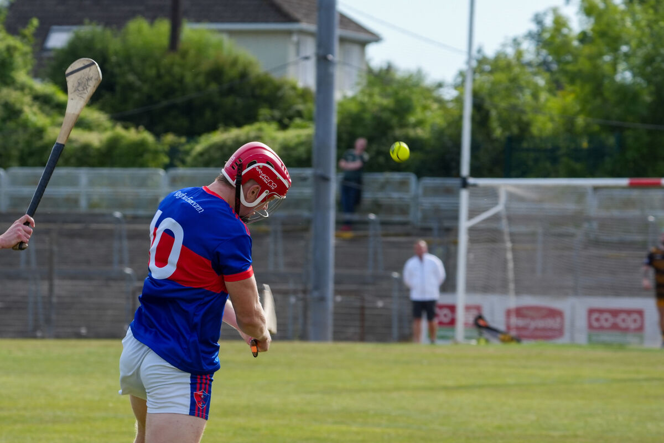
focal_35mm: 200
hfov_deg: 10.3
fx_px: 3689
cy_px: 222
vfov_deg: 6.9
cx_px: 332
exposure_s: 1/1000
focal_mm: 200
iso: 640
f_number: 8
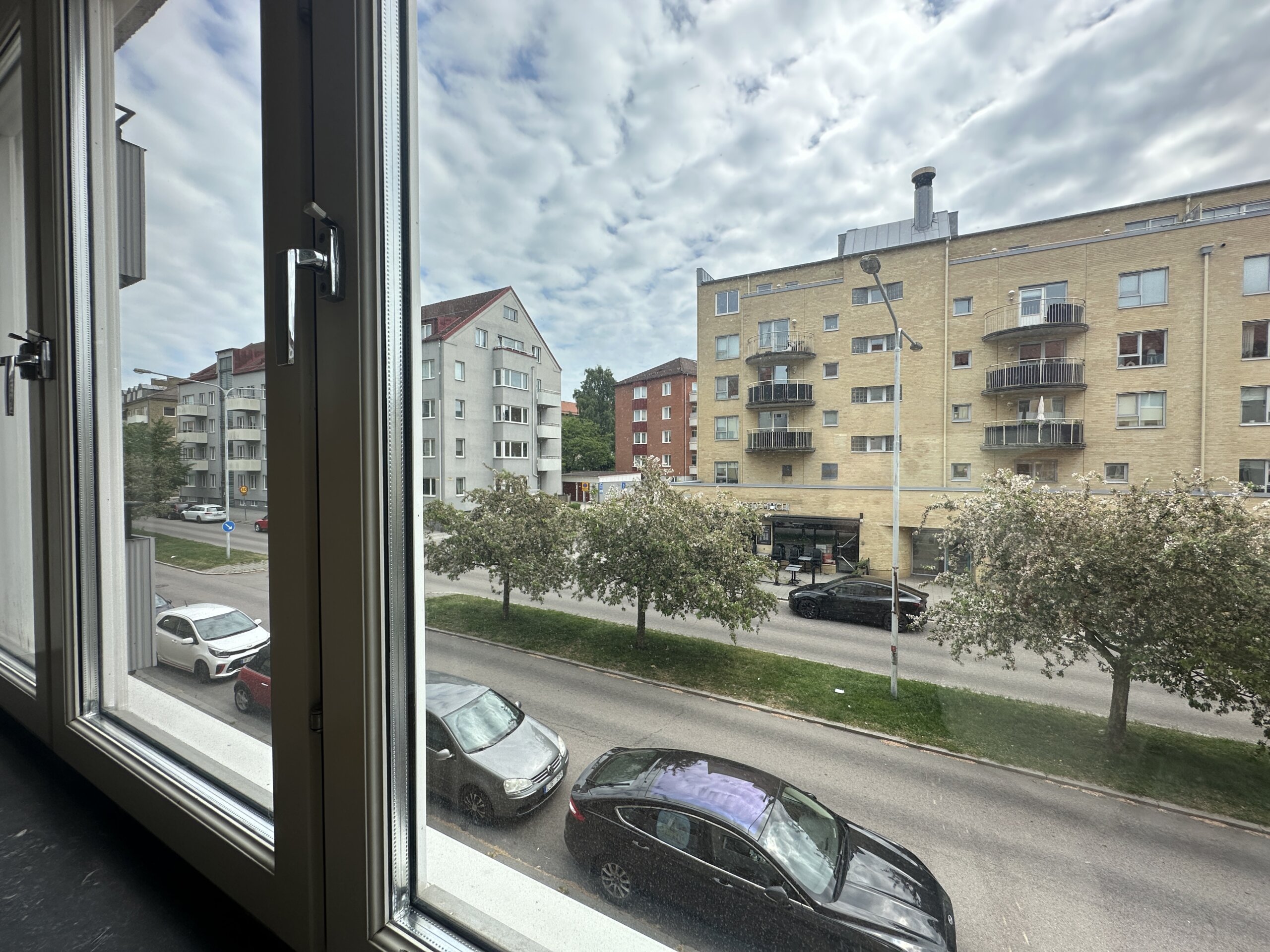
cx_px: 635
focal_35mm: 14
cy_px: 476
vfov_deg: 85.7
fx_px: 514
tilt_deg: -1.3
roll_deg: -0.1
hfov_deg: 102.1
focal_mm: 2.22
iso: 50
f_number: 2.2
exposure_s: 1/1233
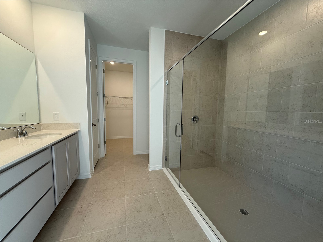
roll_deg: -1.1
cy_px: 121
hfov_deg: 102.1
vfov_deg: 85.7
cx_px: 162
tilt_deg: -3.9
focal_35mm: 14
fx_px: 131
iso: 160
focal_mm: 2.22
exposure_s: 1/120
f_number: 2.2
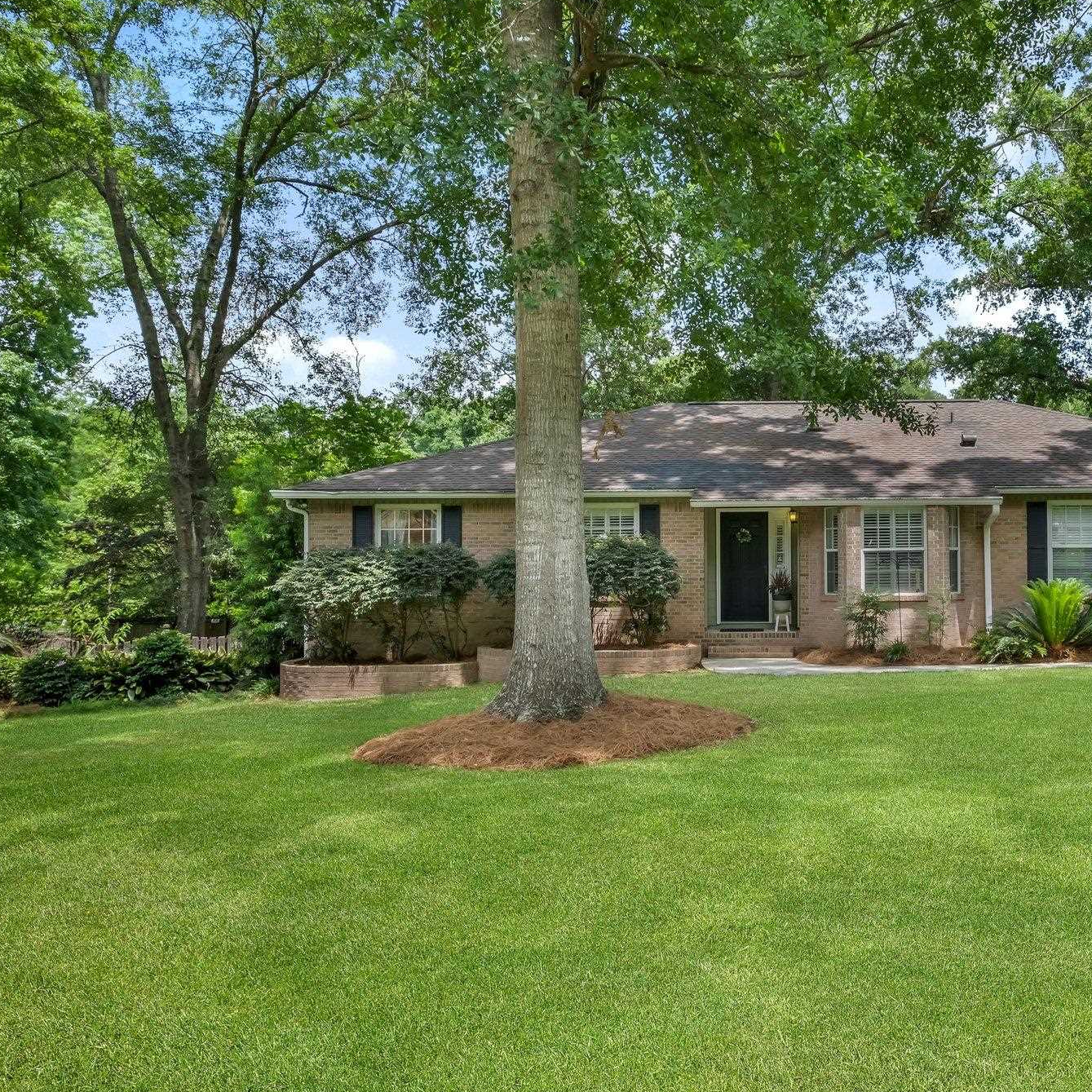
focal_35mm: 26
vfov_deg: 60.9
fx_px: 928
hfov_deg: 58.4
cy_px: 545
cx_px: 789
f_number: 8
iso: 320
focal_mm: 13.2
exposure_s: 1/550
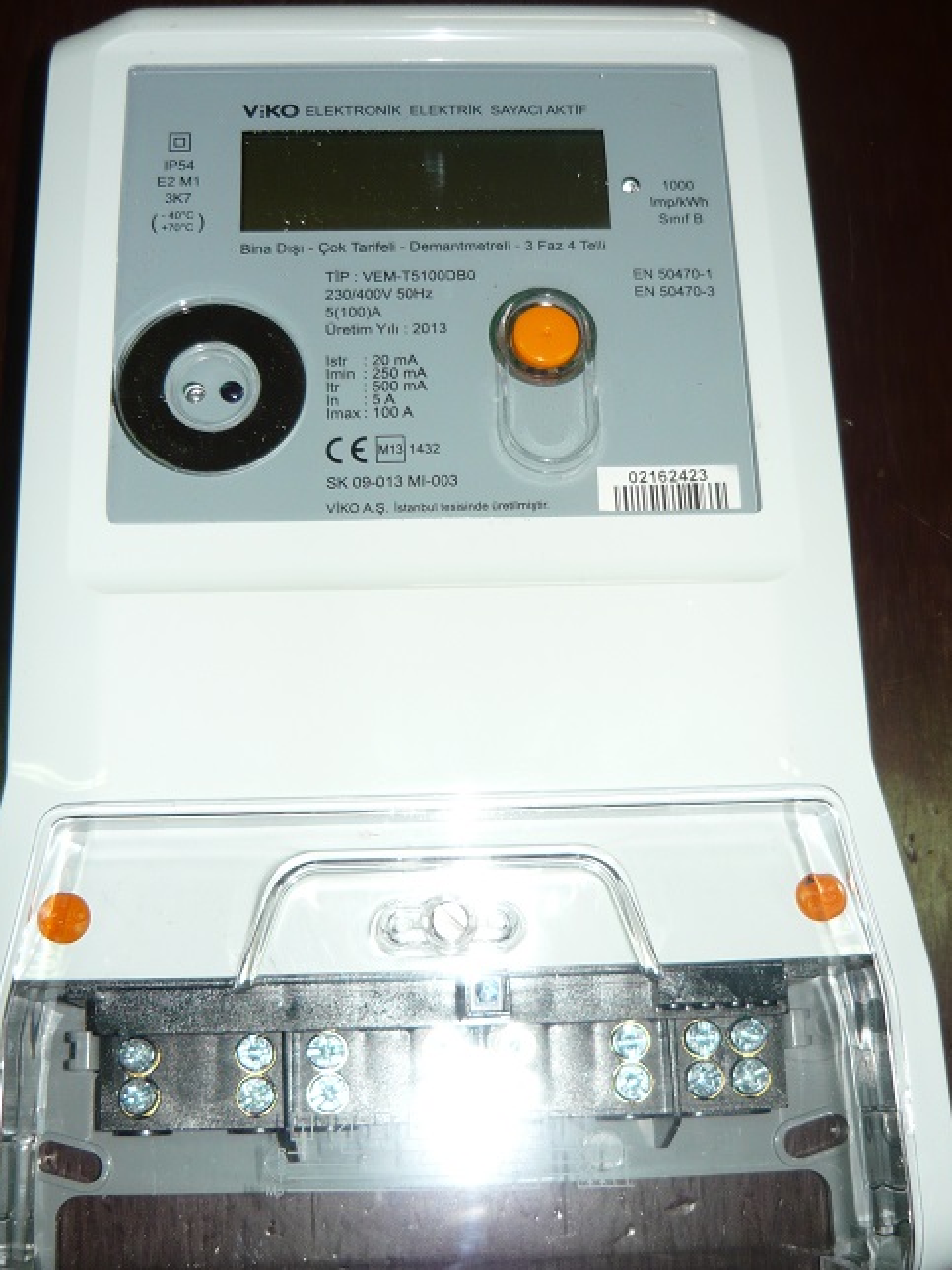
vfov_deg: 45.8
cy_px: 647
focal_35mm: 41
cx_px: 457
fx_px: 1503
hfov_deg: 35.1
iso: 100
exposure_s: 1/30
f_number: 2.8
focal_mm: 5.5
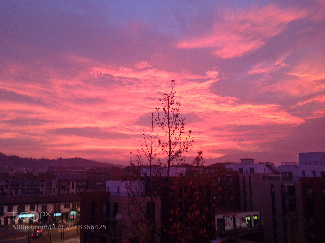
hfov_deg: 52.7
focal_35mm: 35
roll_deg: -1.0
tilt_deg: +11.0
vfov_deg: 40.6
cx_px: 162
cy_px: 122
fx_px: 328
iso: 64
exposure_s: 1/15
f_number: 2.4
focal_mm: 4.28
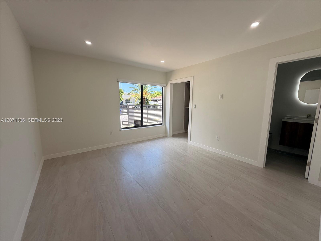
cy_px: 120
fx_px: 130
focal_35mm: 14
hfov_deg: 102.1
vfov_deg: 85.7
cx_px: 160
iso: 50
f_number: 2.2
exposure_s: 1/121
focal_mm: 2.22
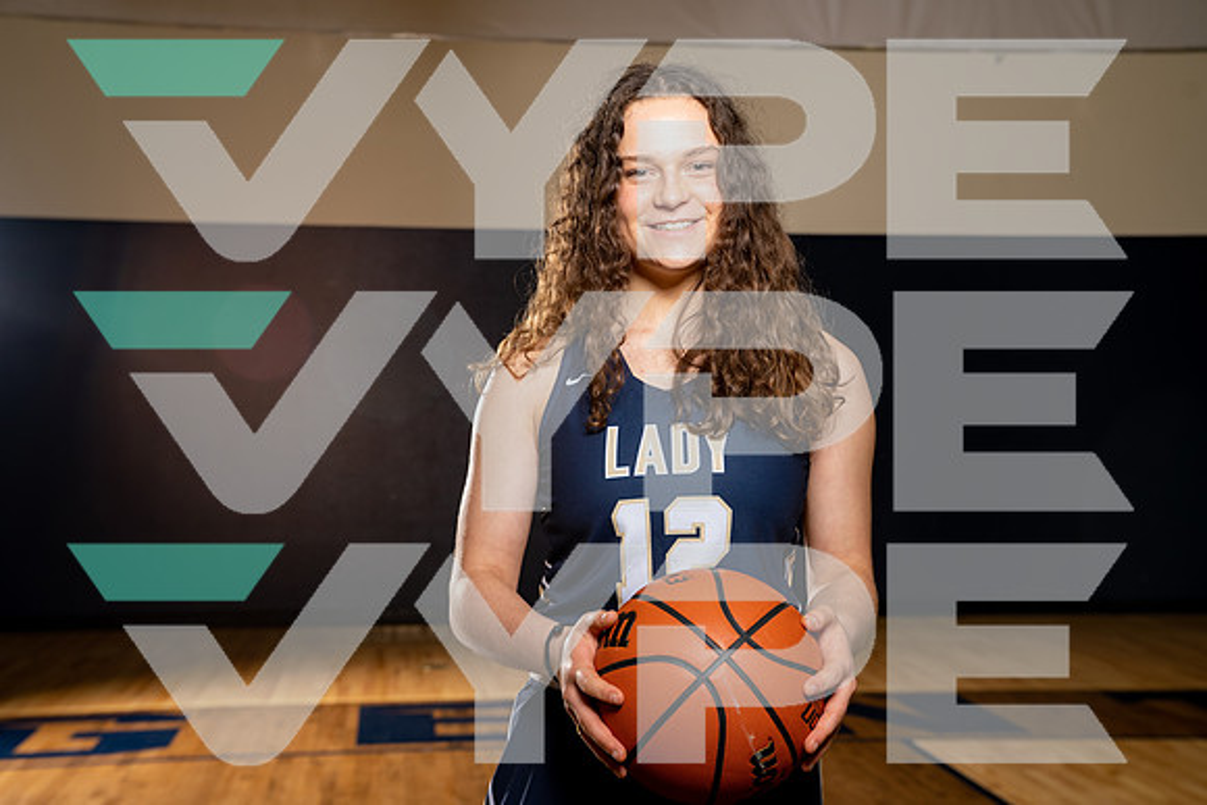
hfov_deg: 40.3
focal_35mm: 49
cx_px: 604
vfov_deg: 27.5
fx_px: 1643
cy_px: 402
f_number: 5
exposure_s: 1/250
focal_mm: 49
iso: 400
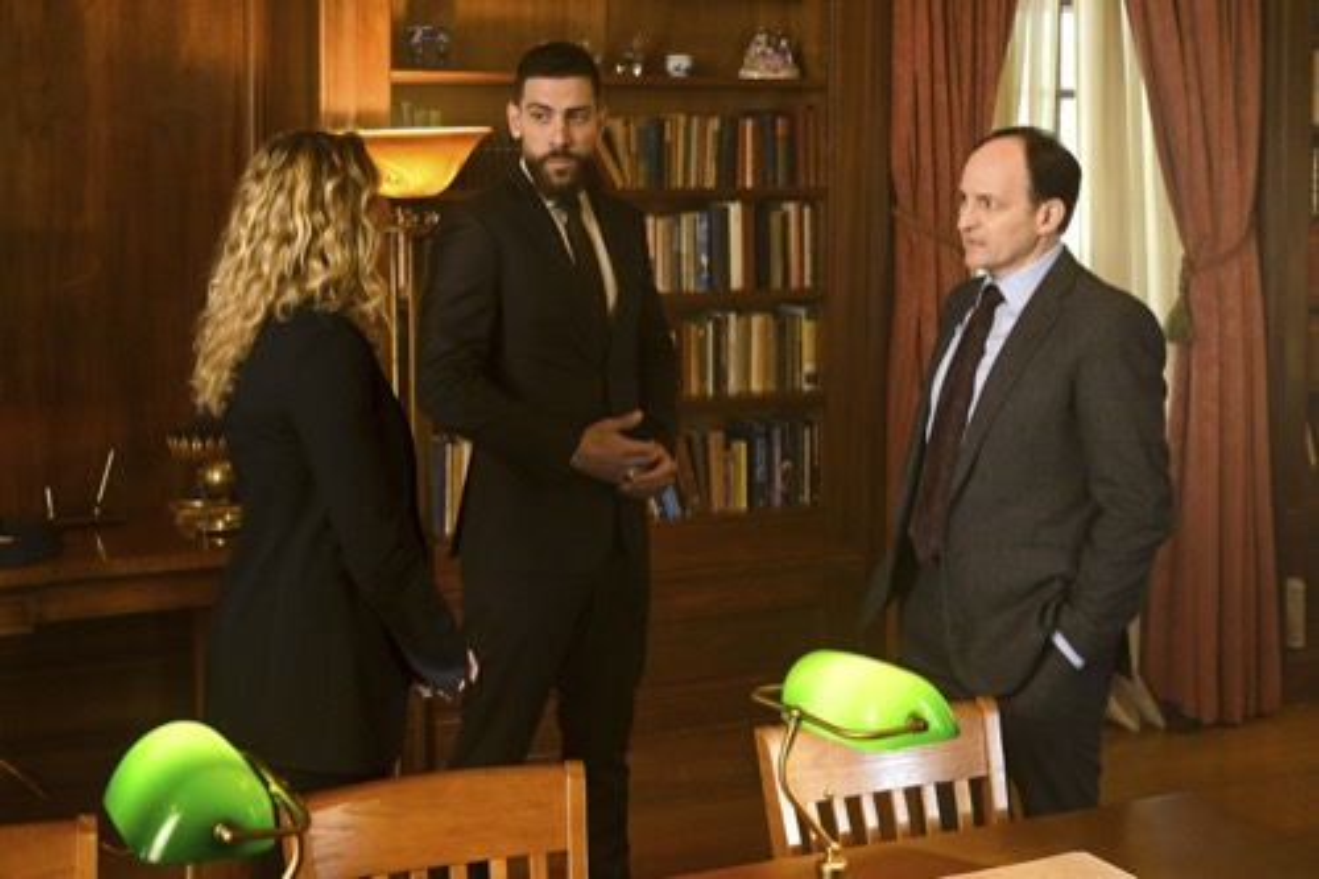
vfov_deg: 31.2
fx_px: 1575
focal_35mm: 43
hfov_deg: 45.4
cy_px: 440
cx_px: 660
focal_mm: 43
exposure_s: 1/160
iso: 5000
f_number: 5.6
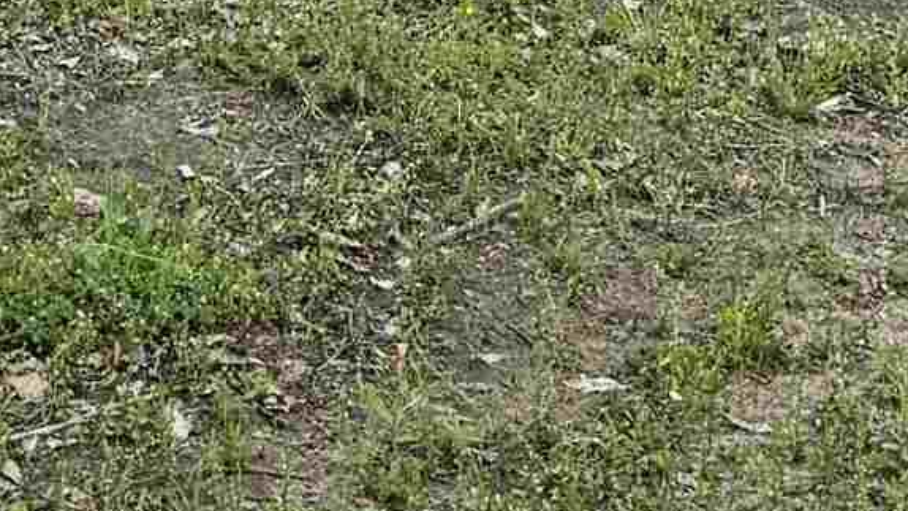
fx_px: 3371
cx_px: 226
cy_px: -1022
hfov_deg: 15.3
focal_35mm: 140
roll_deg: -0.1
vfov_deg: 7.6
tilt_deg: -2.9
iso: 100
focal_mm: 6.76
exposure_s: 1/2232
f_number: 1.78
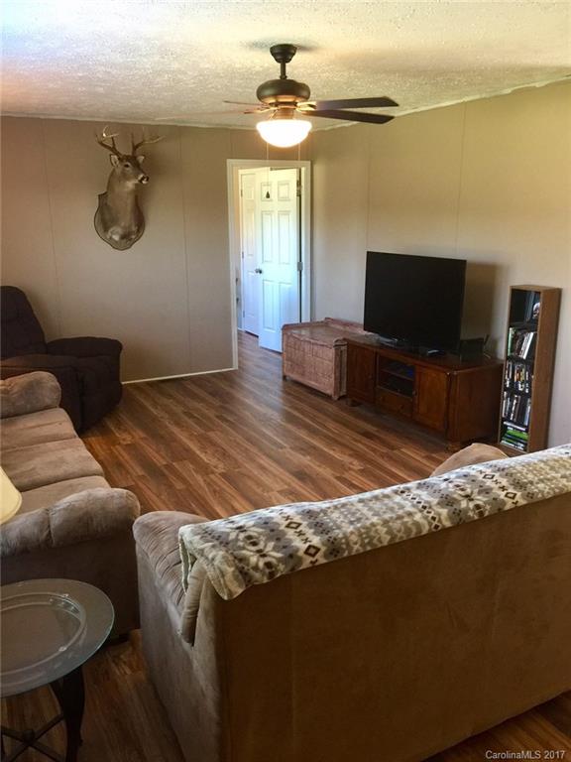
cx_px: 286
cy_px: 381
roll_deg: -0.6
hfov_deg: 48.2
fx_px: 638
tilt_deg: -15.1
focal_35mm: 29
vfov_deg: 61.7
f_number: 2.2
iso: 80
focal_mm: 4.15
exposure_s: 1/15
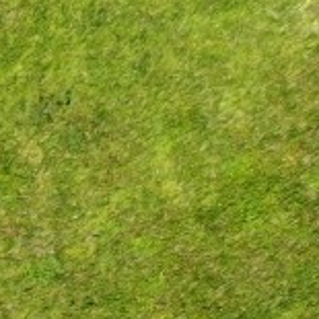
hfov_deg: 5.6
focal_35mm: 249
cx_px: -1157
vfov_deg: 6.3
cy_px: 1013
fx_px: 2596
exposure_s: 1/400
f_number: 5.6
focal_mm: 10.26
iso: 100
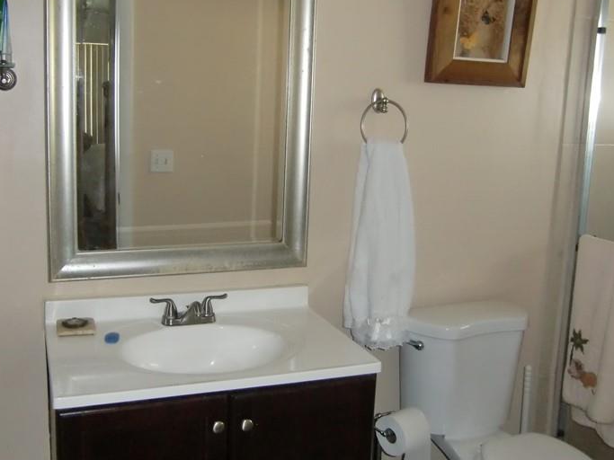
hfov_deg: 51.0
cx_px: 245
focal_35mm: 36
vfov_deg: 39.6
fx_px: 638
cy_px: 201
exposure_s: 1/40
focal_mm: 4.3
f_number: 3.2
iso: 400
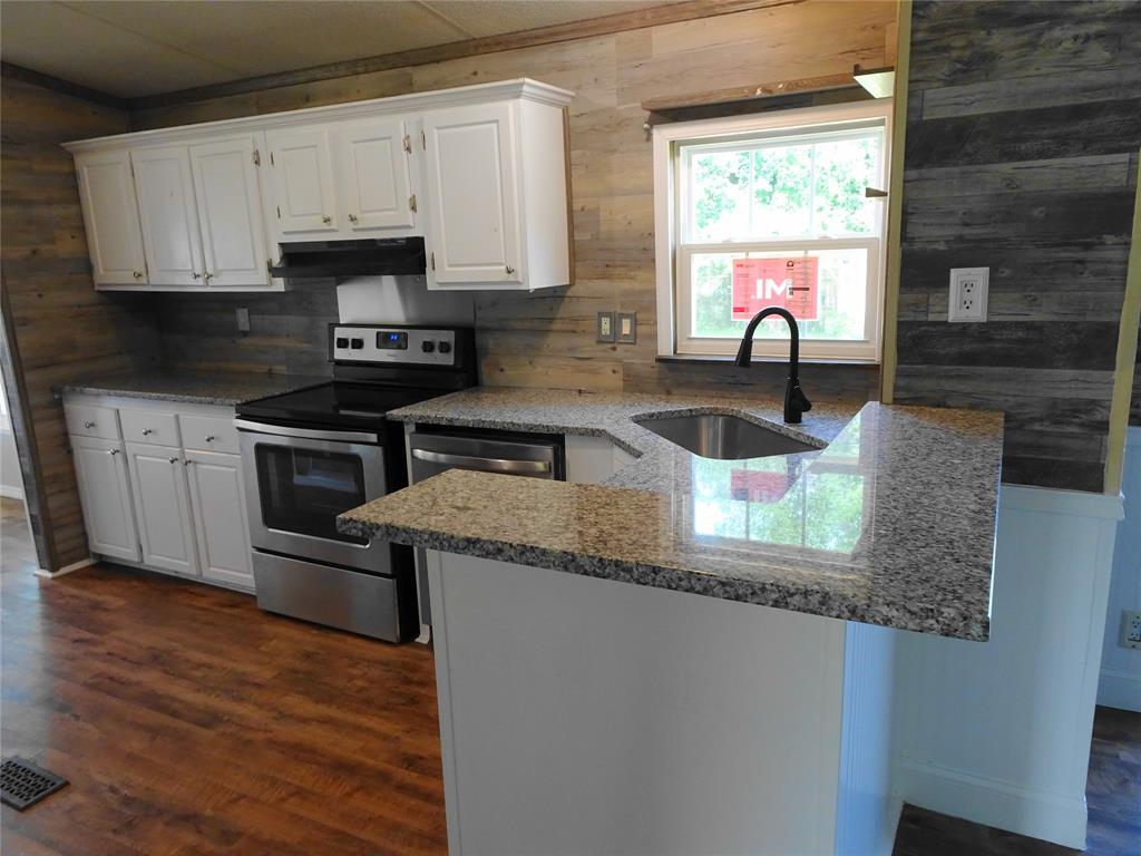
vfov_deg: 56.8
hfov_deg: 71.6
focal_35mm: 24
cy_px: 428
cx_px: 570
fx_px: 791
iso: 250
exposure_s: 1/30
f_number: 3.5
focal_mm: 4.1
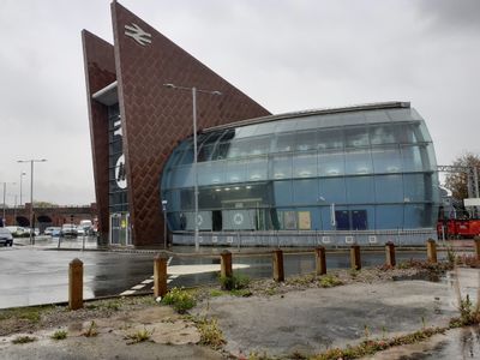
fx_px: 374
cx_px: 240
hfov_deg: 65.3
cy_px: 180
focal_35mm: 27
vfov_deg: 51.4
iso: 40
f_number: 1.9
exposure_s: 1/308
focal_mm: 3.6
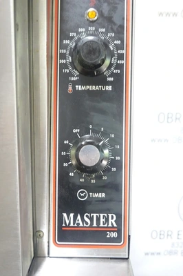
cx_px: 92
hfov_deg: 38.8
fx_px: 260
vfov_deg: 55.8
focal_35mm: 34
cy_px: 138
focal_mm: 12.76
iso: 2000
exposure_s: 1/40
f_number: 3.5
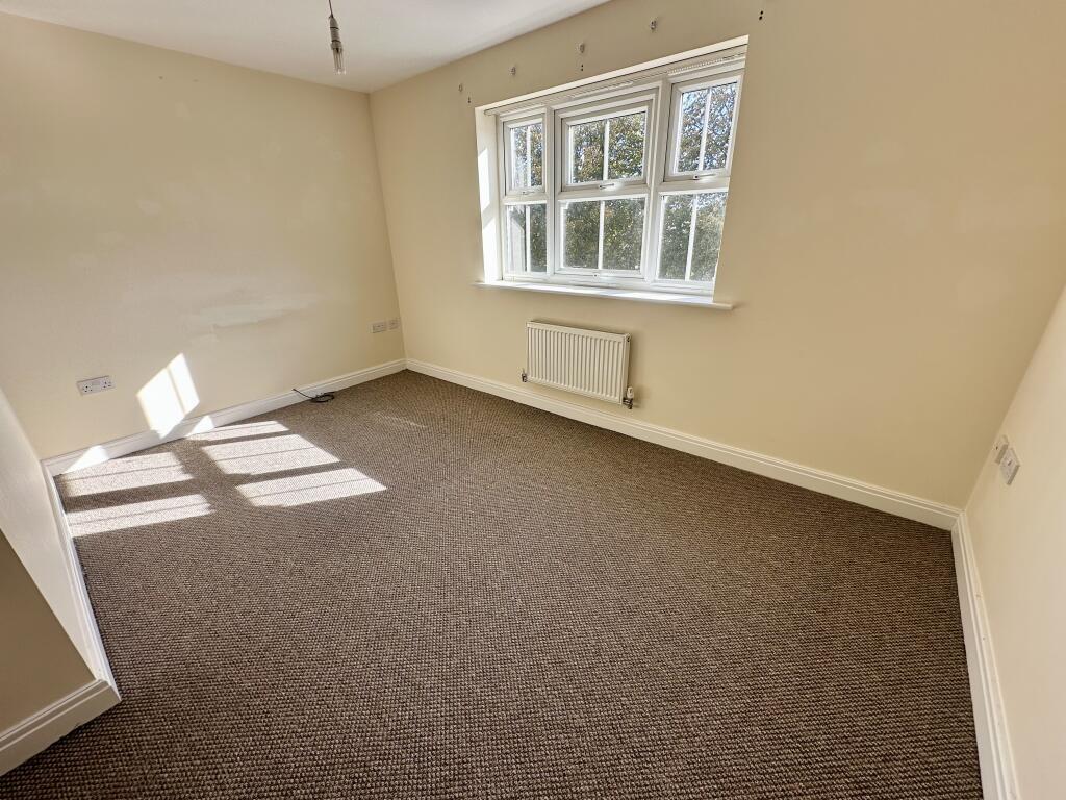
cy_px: 400
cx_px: 533
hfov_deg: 102.1
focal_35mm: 14
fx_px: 431
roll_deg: +1.5
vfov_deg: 85.7
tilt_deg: -21.7
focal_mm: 2.22
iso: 40
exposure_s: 1/117
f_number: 2.2
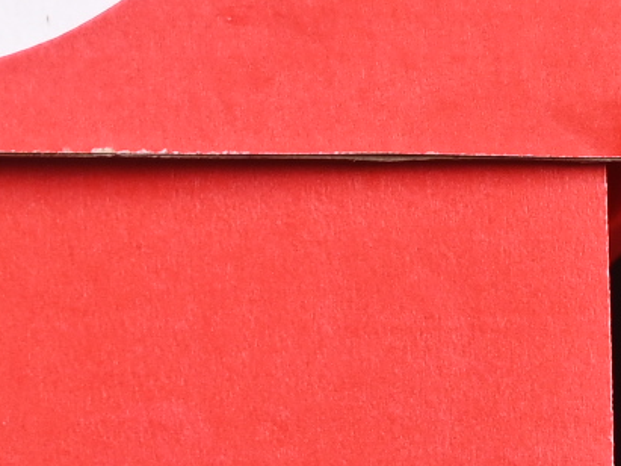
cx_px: -624
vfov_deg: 3.0
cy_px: 120
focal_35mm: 489
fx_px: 8770
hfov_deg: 4.0
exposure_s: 1/60
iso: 160
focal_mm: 50
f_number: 6.3
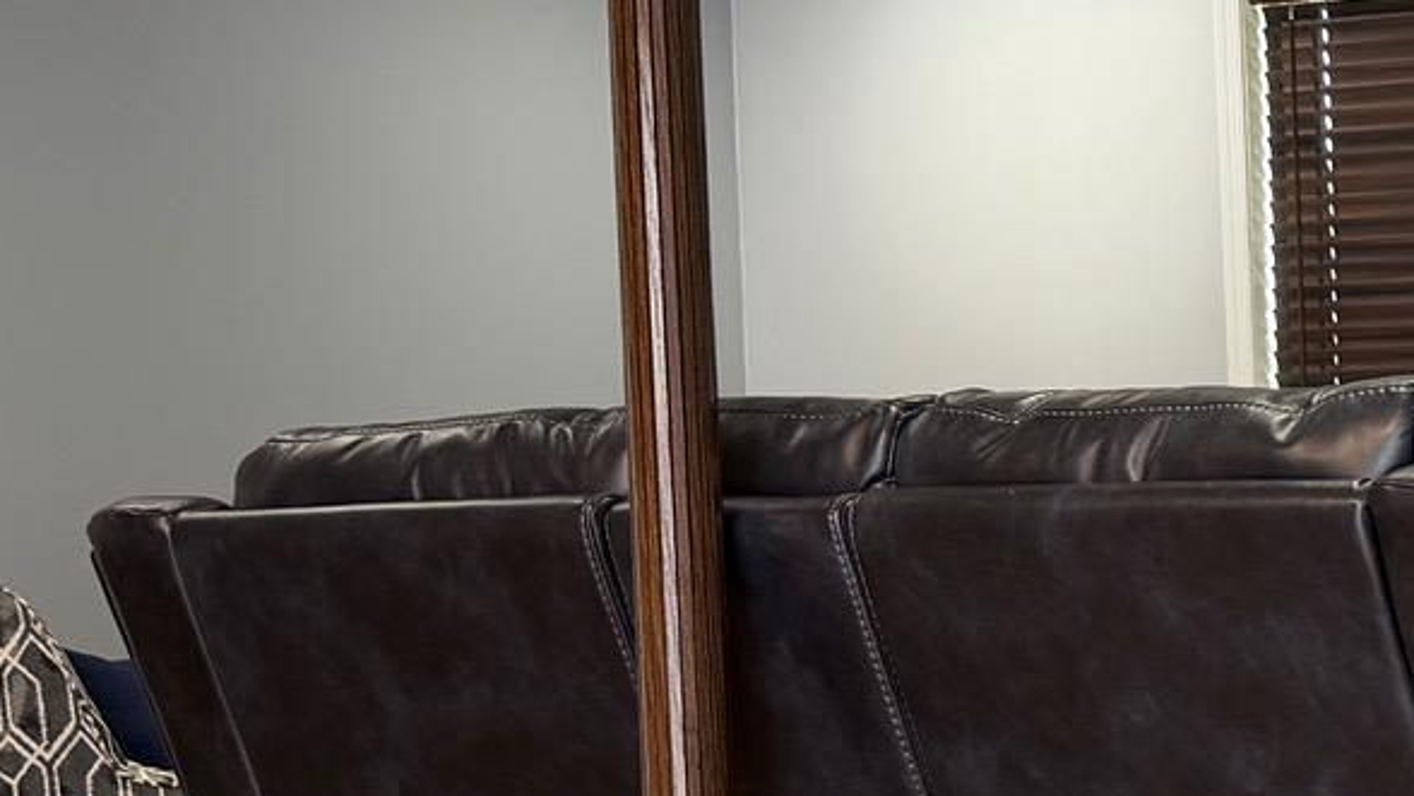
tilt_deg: -0.4
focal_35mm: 91
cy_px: 789
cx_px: 1957
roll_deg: +0.5
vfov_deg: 13.1
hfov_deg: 20.8
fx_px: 3413
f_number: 1.78
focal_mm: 6.76
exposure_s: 1/60
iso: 125
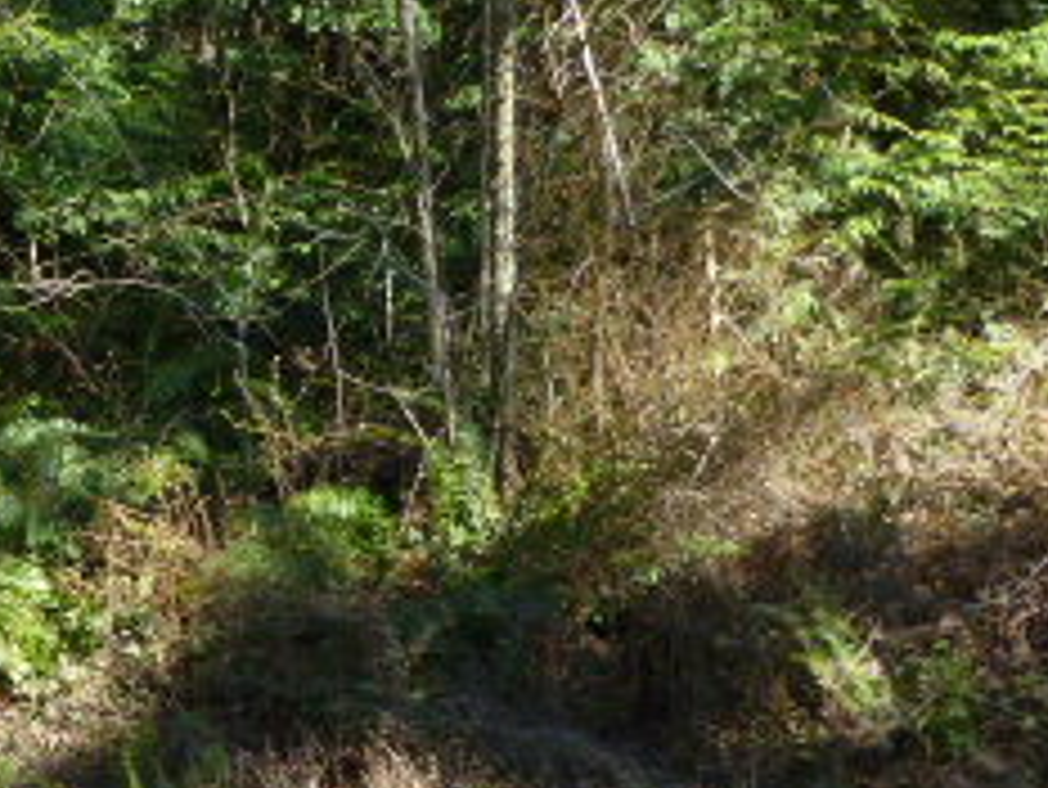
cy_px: 279
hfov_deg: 26.2
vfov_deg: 22.2
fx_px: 1999
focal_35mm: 66
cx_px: -202
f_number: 4
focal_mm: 4.3
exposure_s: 1/160
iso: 100
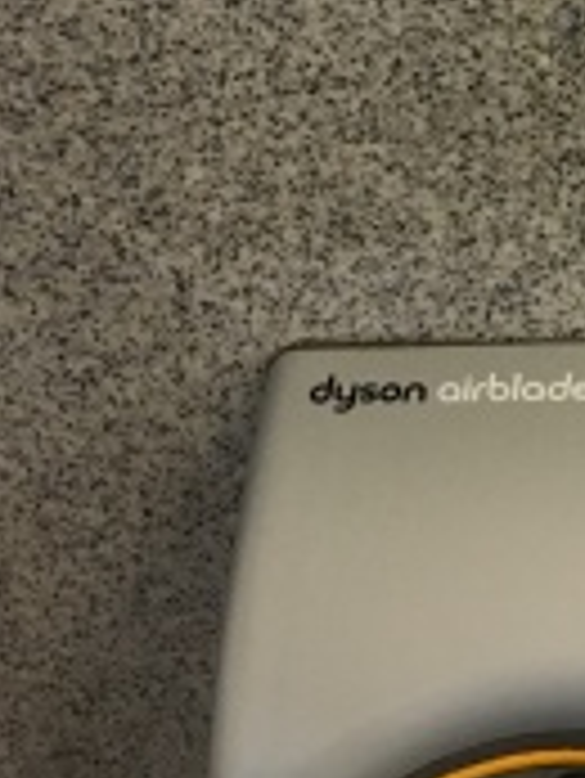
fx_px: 2070
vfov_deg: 19.3
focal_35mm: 92
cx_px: 846
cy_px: -286
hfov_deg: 15.0
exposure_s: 1/30
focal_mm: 4.15
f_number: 2.2
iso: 160
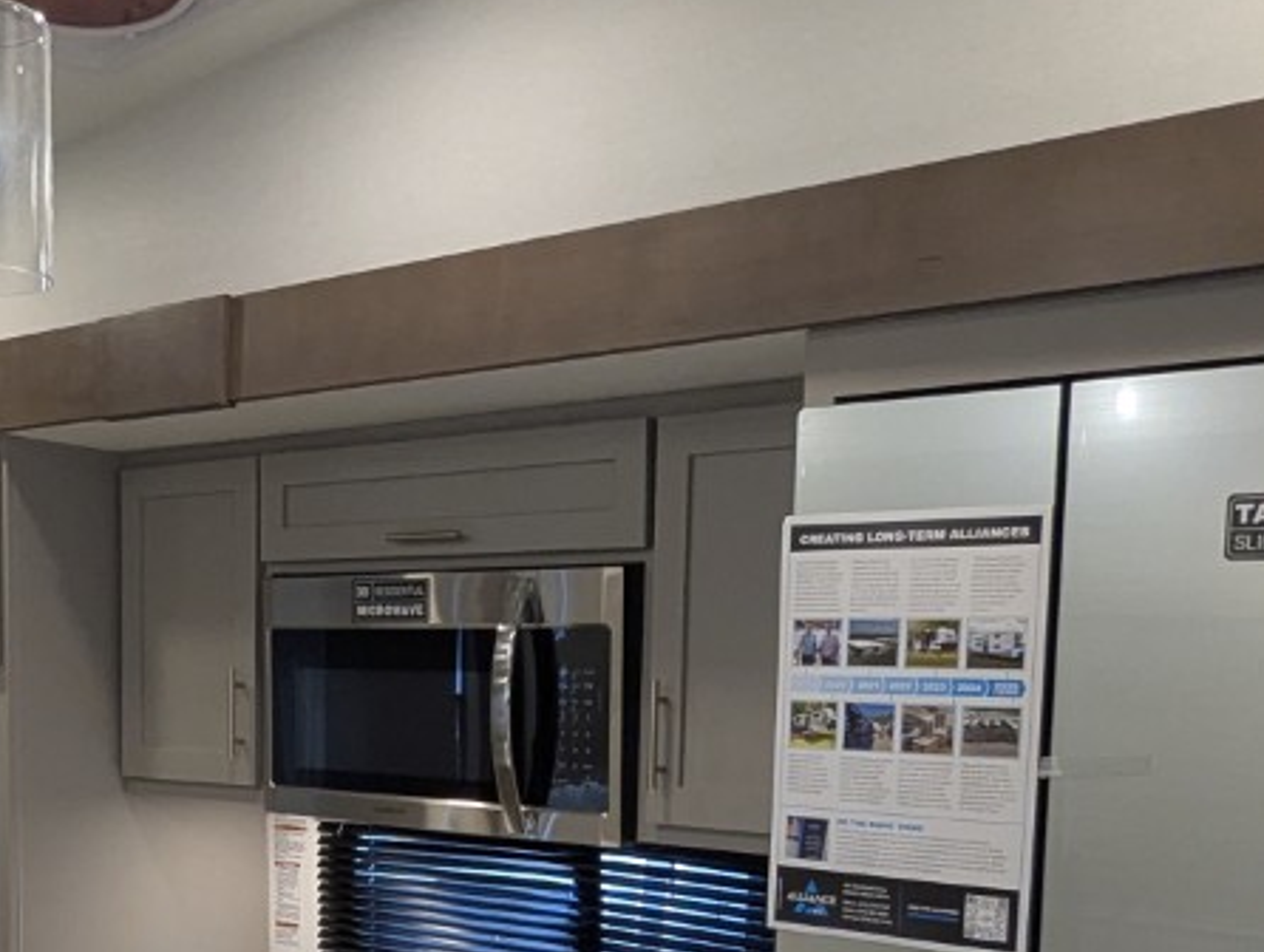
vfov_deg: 28.1
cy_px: 858
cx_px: 333
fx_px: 1829
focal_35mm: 50
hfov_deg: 37.3
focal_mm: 2.35
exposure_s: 1/136
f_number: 2.2
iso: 293
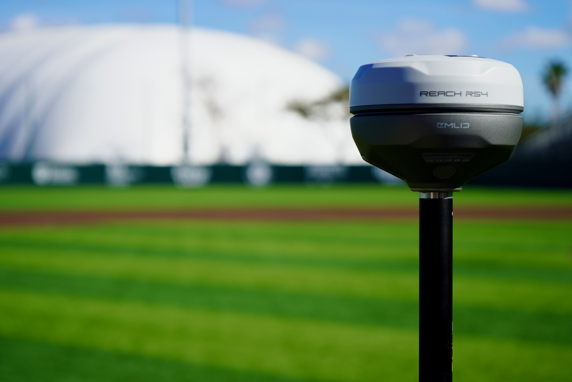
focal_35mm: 71
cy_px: 190
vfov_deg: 19.2
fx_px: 1128
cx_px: 290
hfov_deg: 28.4
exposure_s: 1/500
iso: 100
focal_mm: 70
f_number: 5.6
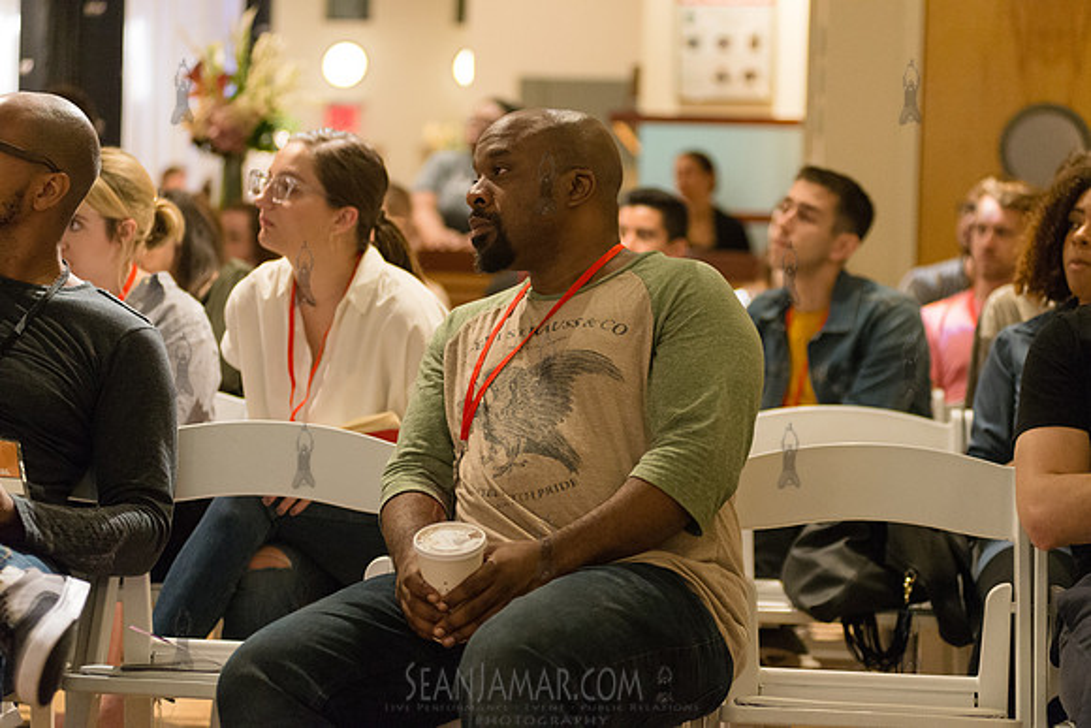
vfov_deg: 17.1
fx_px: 2425
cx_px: 546
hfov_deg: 25.4
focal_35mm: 80
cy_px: 364
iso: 4000
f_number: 2.8
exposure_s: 1/200
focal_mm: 80
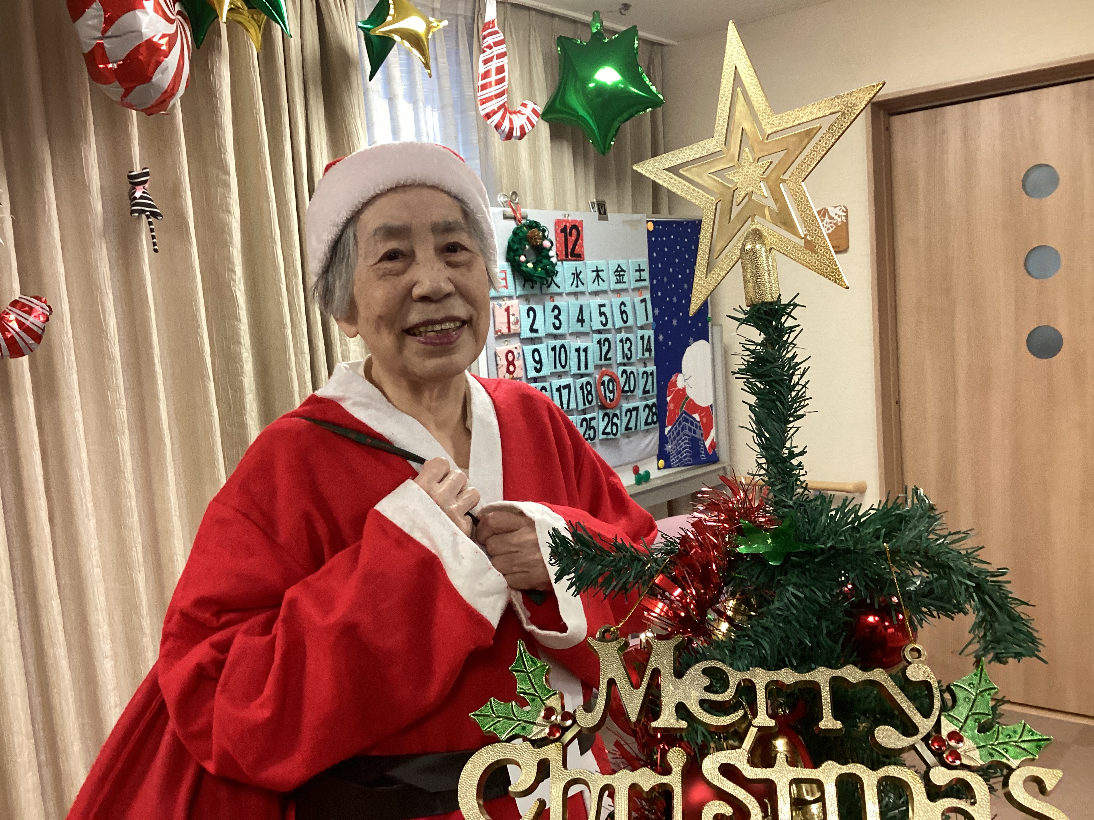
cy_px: 410
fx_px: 980
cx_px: 547
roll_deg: +3.5
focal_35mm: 31
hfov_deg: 58.4
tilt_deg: -6.7
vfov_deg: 45.4
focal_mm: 3.3
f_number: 2.4
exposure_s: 1/50
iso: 200
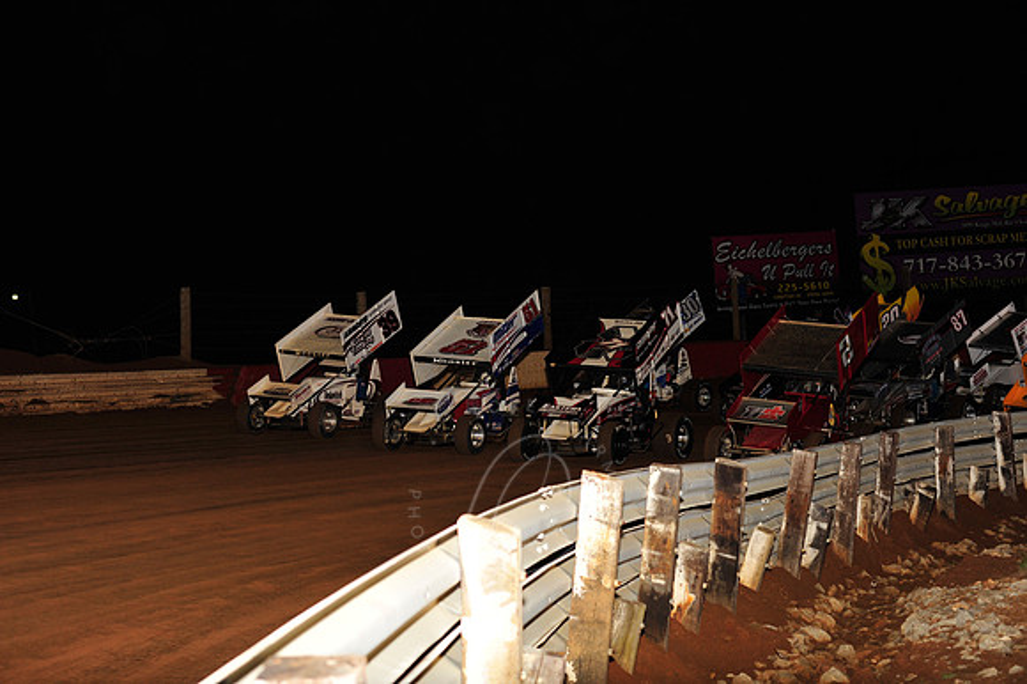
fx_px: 2281
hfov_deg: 25.4
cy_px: 342
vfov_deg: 17.0
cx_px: 514
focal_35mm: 80
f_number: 6.3
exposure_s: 1/320
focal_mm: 80
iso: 800
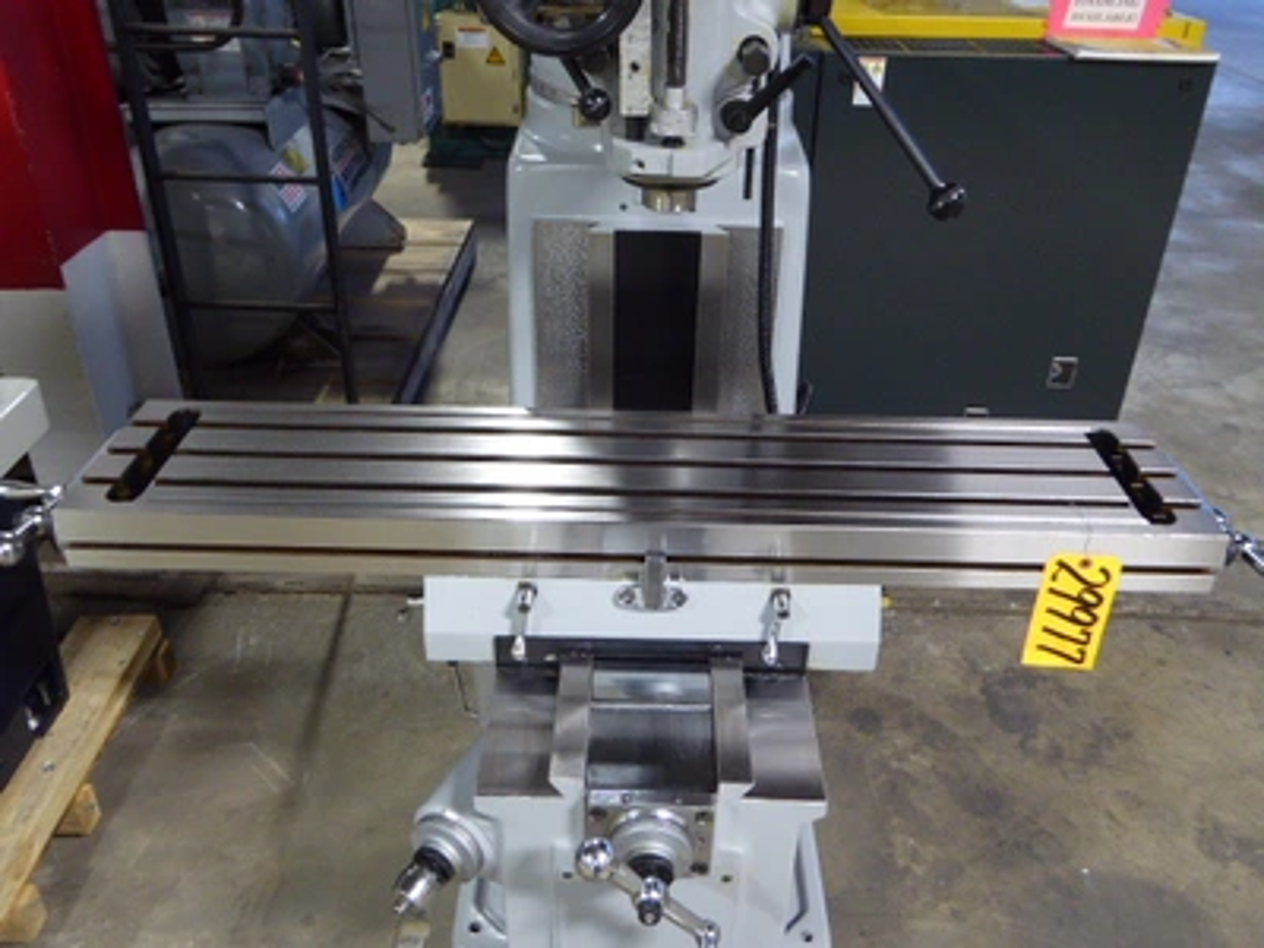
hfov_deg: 61.7
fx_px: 1059
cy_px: 474
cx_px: 632
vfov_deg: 48.2
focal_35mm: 29
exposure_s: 1/8
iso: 400
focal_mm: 5
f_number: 3.5
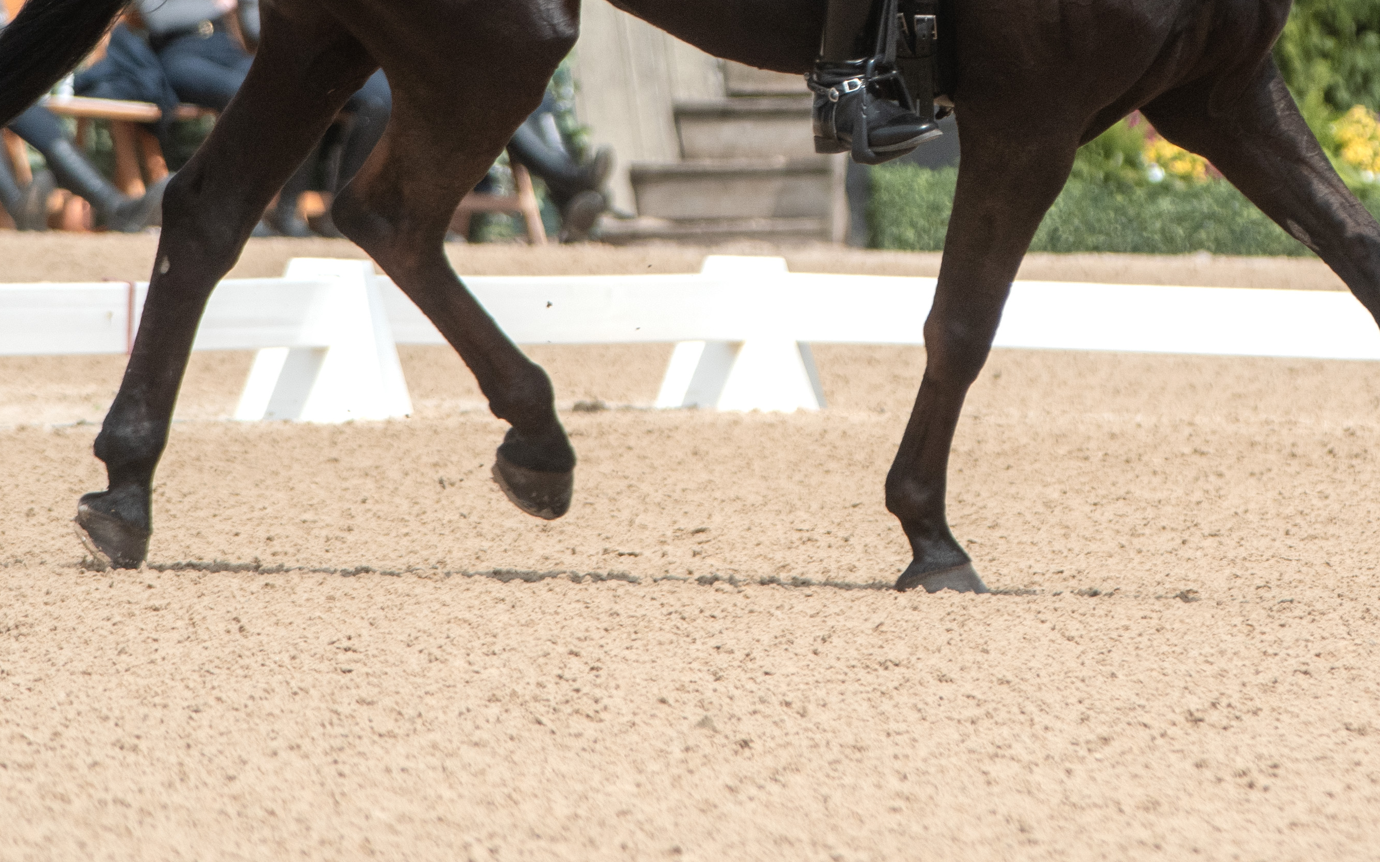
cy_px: -64
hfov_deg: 1.9
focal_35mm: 1080
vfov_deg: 1.2
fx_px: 40618
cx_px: 986
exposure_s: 1/1250
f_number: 6.7
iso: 360
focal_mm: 340
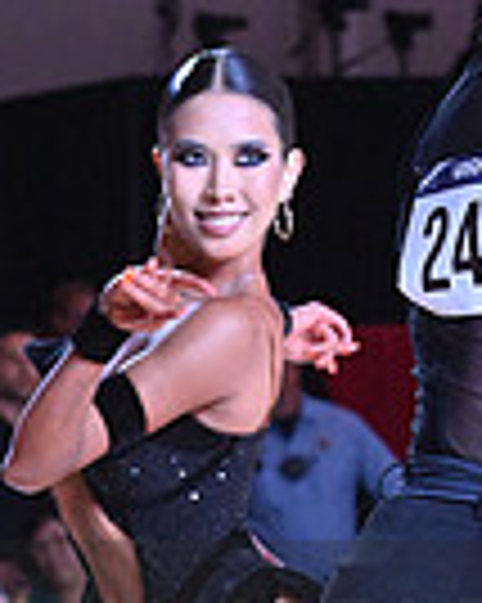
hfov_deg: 3.7
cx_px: 399
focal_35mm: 414
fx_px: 7391
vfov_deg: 4.7
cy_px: 693
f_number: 6.3
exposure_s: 1/400
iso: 4000
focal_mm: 102
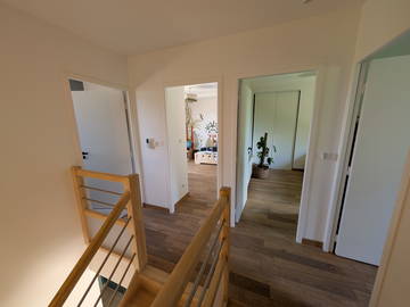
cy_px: 154
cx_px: 205
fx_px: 142
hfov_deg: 110.5
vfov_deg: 94.5
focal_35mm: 12
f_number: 1.7
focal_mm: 2.02
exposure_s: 1/29.1
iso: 46
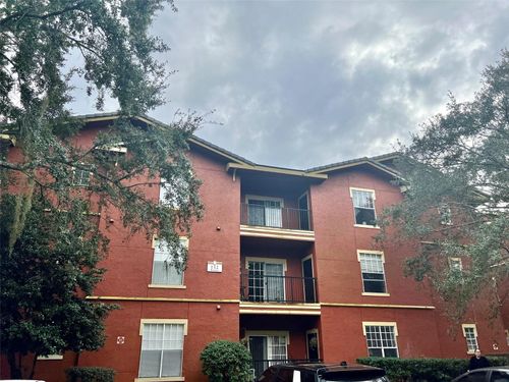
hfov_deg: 67.3
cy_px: 191
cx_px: 254
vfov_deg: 53.1
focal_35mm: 26
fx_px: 382
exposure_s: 1/3831
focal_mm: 5.7
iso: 50
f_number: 1.5
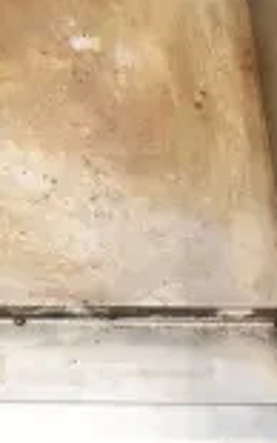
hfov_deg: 7.2
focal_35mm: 168
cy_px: 116
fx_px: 2027
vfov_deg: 12.4
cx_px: -443
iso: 6400
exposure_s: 1/80
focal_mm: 28
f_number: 4.5
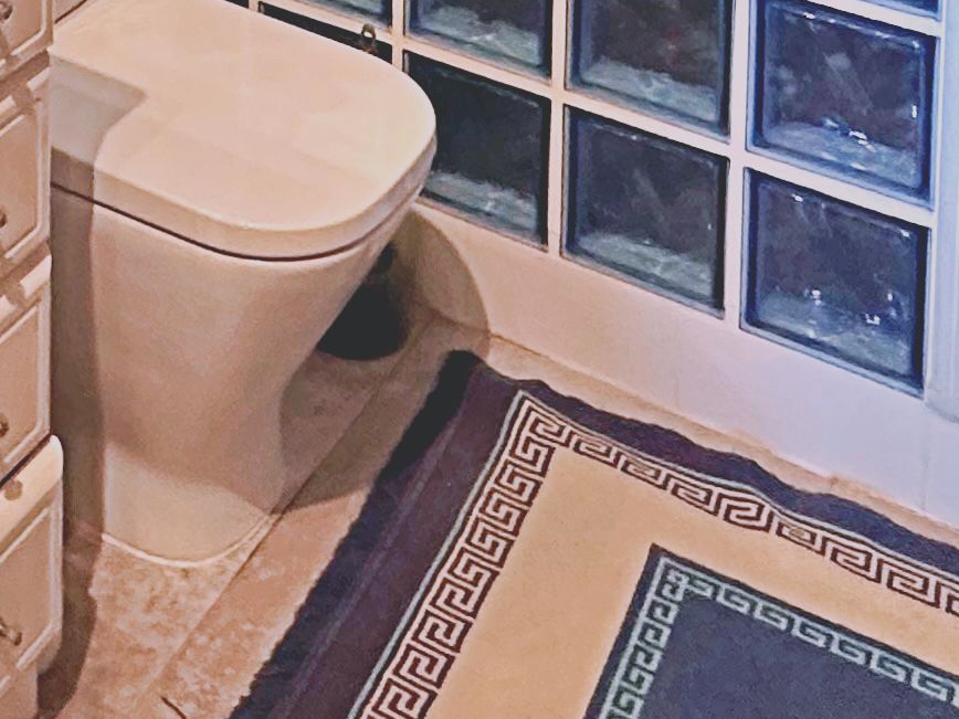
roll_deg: -0.2
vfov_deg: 16.5
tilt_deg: -4.4
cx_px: 80
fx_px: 1801
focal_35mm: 65
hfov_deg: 28.6
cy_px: -759
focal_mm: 2.22
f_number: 2.2
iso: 250
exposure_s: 1/100
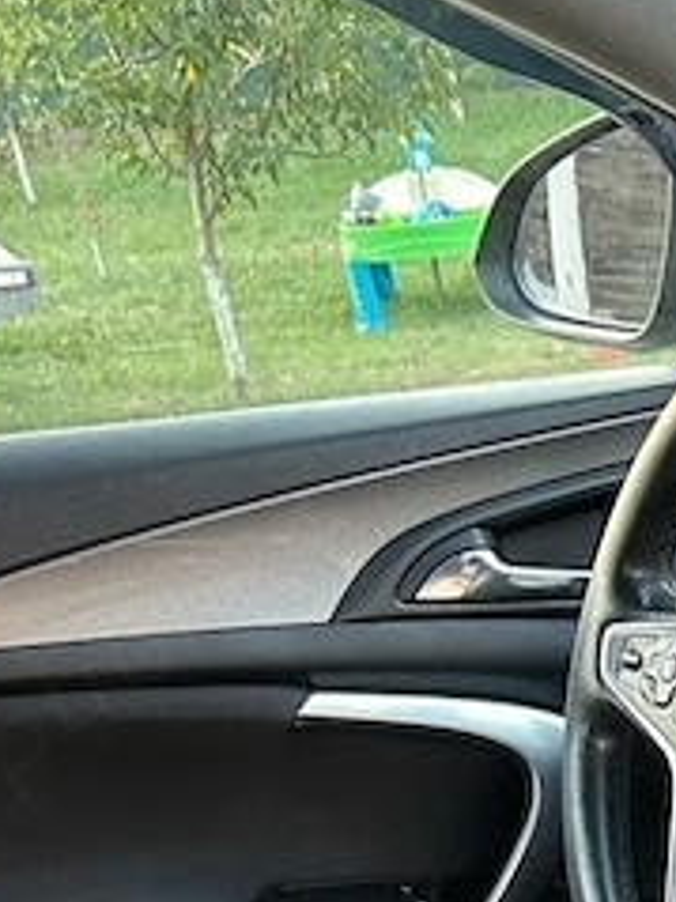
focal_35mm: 87
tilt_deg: -32.9
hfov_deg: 15.8
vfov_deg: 20.0
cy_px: 1276
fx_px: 2267
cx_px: 959
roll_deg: +6.5
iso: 160
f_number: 1.5
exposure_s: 1/60
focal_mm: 5.7
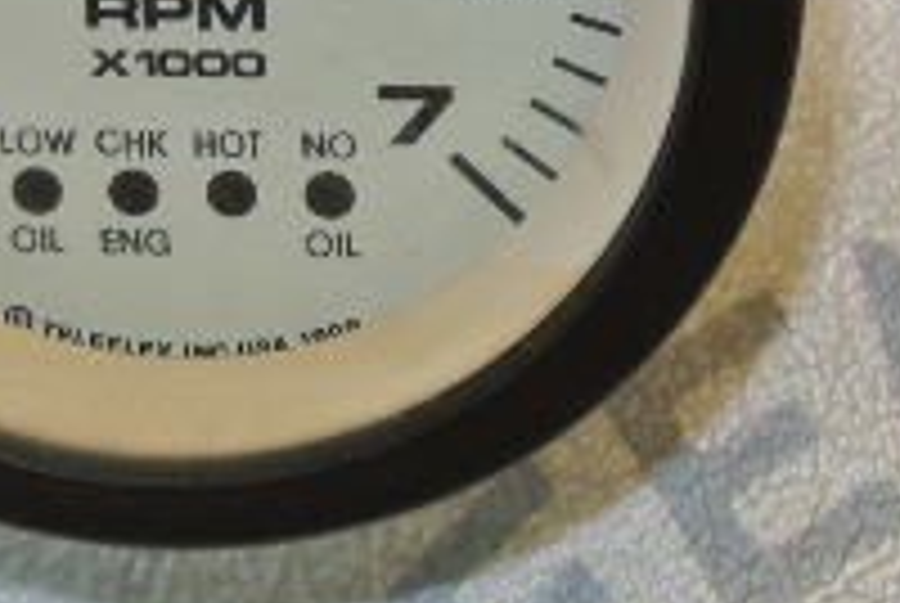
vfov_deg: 8.3
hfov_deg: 12.5
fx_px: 4081
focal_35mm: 163
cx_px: 819
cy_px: -184
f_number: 4.8
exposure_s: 1/60
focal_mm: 18.9
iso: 200
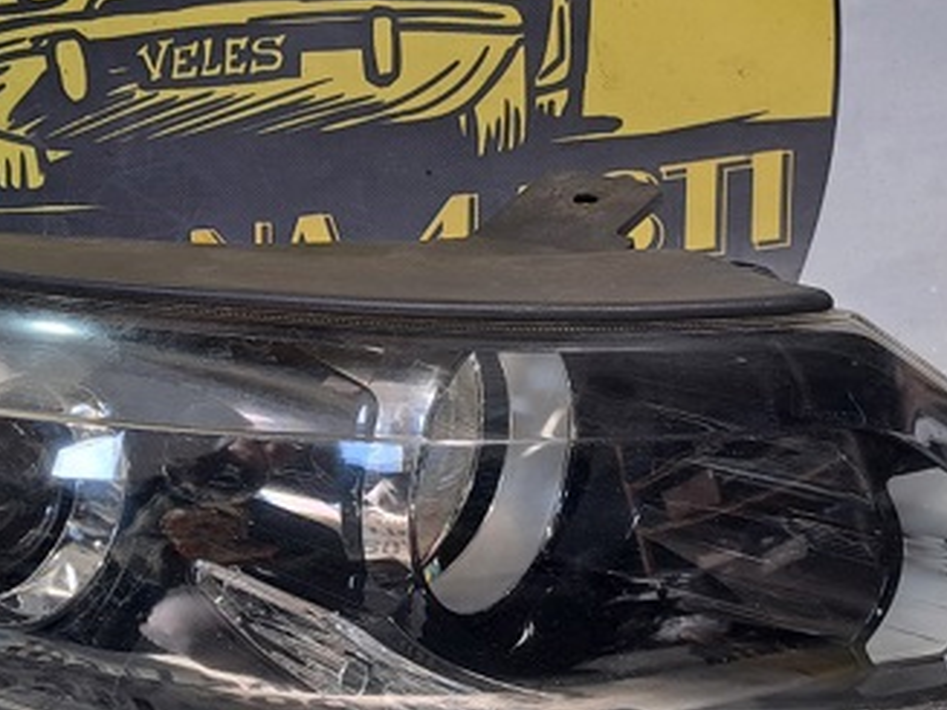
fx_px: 1340
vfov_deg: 29.4
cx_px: 310
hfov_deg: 38.4
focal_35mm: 49
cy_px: 481
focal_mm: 4.65
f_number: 1.8
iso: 50
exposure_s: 1/50
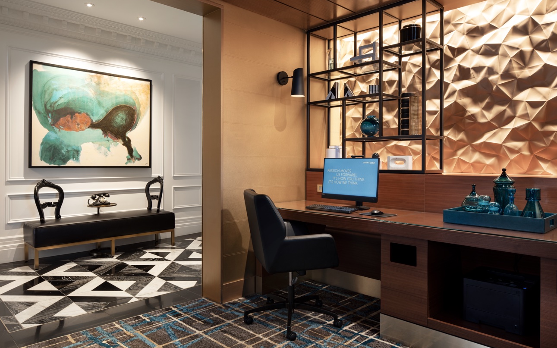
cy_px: 177
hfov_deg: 72.5
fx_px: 380
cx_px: 278
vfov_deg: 49.3
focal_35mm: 25
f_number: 11
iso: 100
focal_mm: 24
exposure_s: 2.5
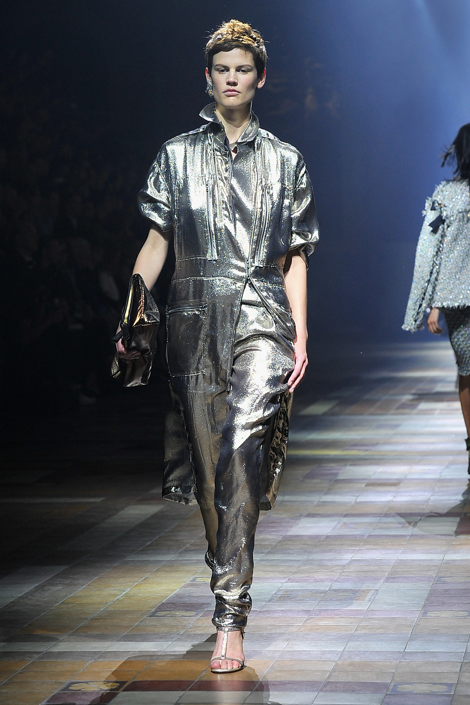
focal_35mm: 110
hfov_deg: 12.5
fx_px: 2154
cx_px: 235
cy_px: 352
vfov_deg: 18.6
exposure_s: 1/1250
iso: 1000
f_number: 6.3
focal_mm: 110
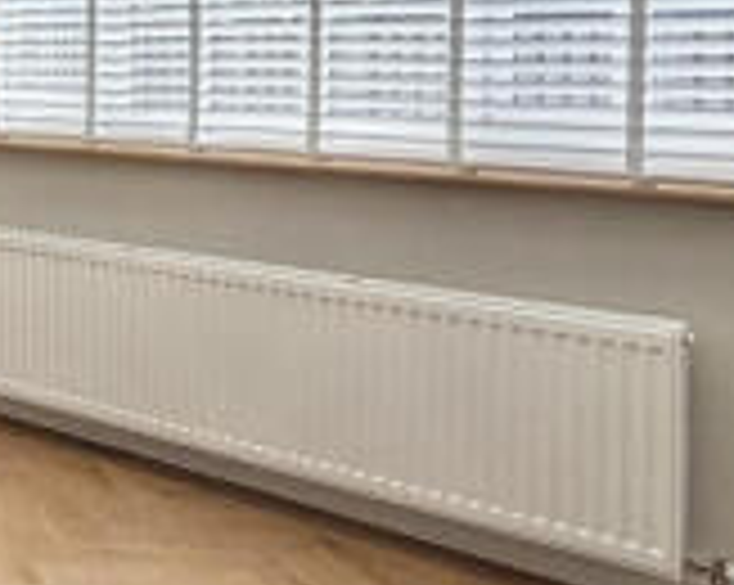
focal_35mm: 49
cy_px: 56
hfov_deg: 28.5
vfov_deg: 29.5
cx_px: -299
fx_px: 1063
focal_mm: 2.22
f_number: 2.2
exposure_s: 1/121
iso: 100
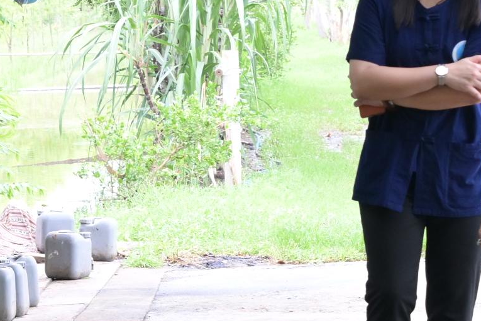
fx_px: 2414
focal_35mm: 181
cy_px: 239
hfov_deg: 11.3
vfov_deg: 7.6
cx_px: 108
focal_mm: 33.5
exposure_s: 1/200
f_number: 4
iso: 640
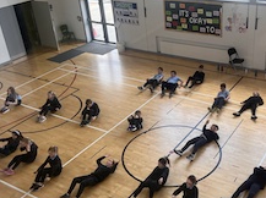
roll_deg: +3.4
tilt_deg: -29.3
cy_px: 104
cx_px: 170
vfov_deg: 32.1
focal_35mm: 45
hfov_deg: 41.8
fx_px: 345
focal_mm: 5.7
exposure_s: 1/171
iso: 50
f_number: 1.5
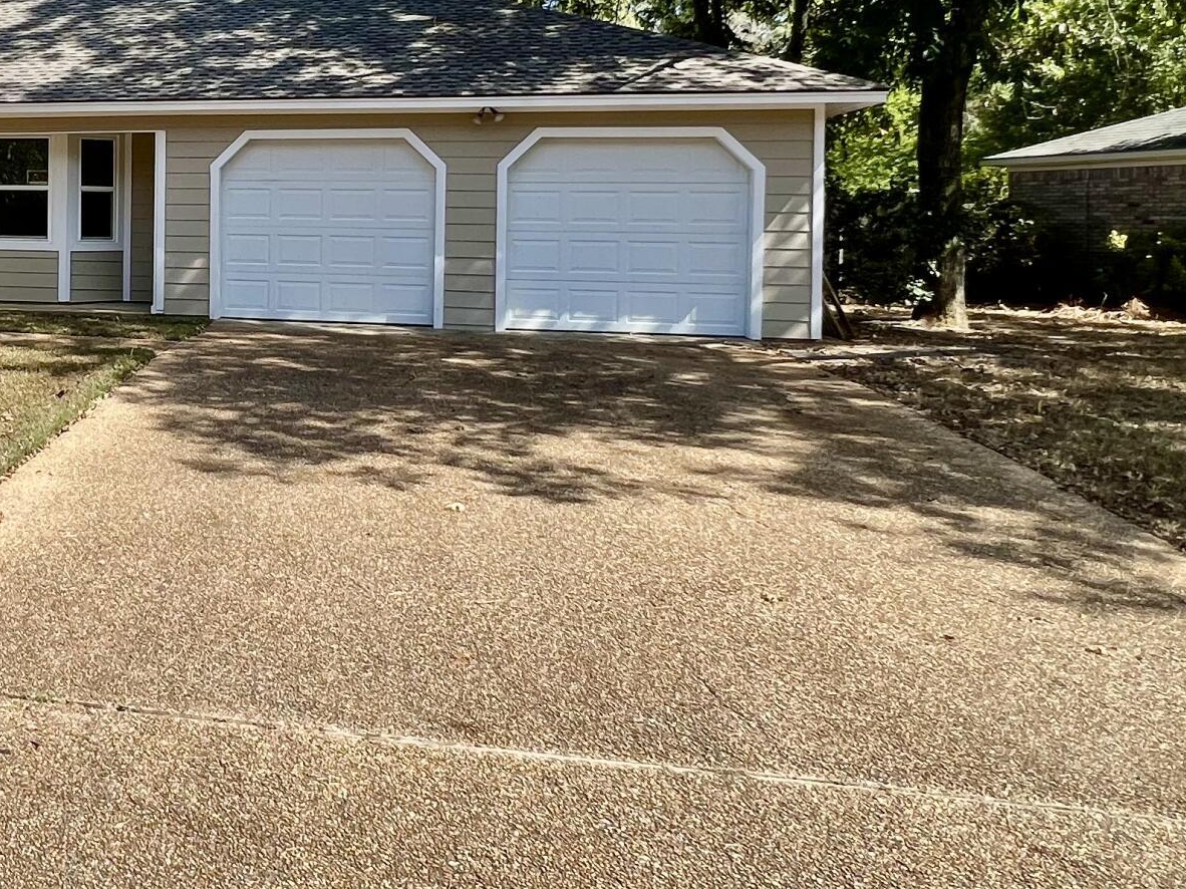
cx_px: 81
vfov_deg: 41.8
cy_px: 240
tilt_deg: -1.0
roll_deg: -0.3
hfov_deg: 48.5
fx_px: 1130
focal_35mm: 33
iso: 32
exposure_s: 1/786
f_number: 1.8
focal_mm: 1.57
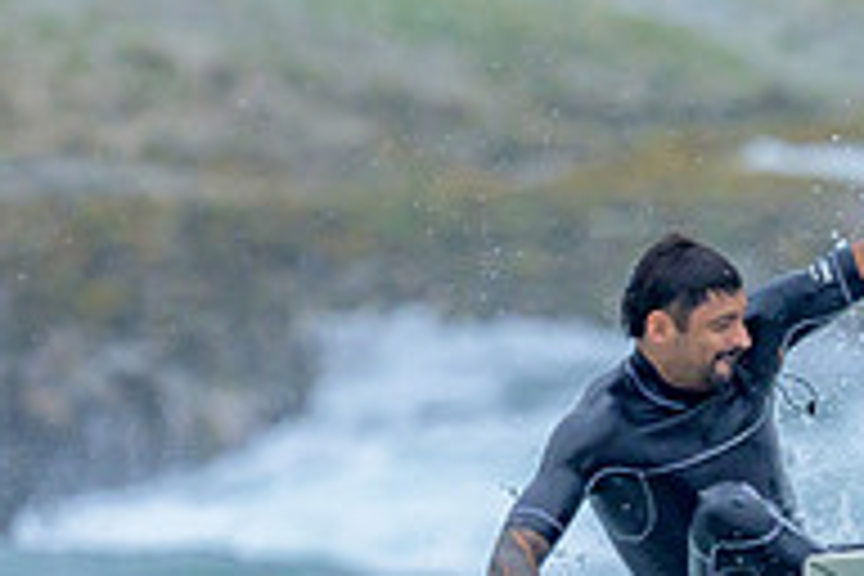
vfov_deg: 0.4
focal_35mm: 3326
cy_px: 752
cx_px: 900
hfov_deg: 0.6
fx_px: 79818
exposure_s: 1/3200
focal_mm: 800
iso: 800
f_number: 6.3
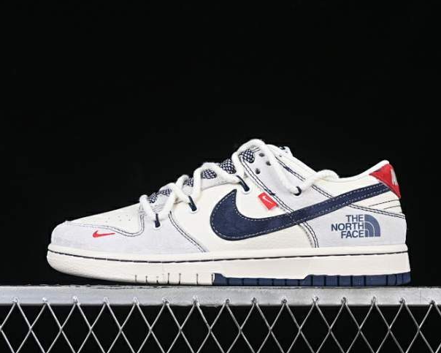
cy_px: 176
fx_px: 1109
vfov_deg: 18.1
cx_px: 230
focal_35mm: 85
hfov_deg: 22.5
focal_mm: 50
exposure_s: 1/80
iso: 160
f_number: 8
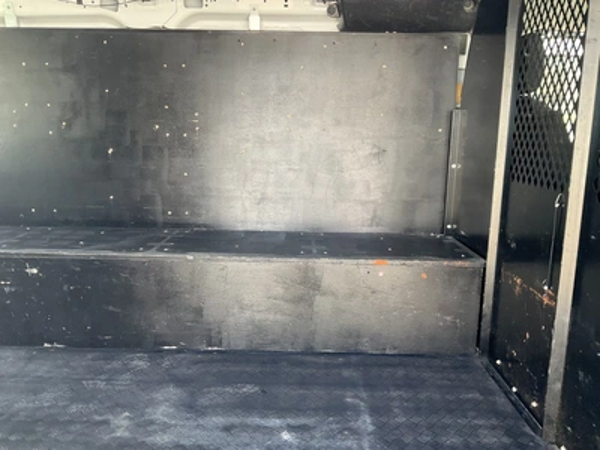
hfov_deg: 61.7
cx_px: 300
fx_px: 503
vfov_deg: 48.2
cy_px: 225
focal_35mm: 29
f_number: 1.8
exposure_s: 1/122
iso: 50
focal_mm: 3
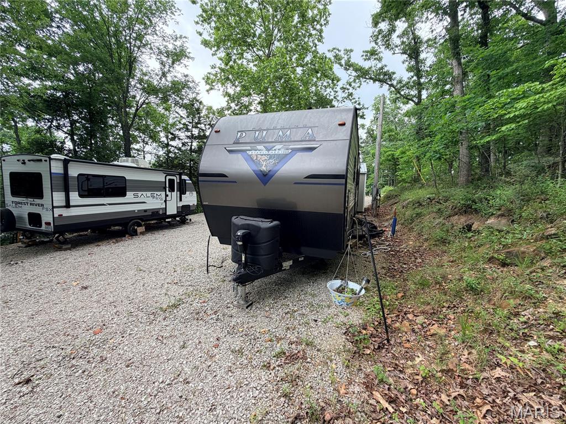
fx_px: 229
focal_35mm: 14
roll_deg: -1.7
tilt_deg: -6.1
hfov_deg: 102.1
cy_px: 212
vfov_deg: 85.7
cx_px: 283
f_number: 2.2
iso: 50
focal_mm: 2.22
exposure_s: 1/183
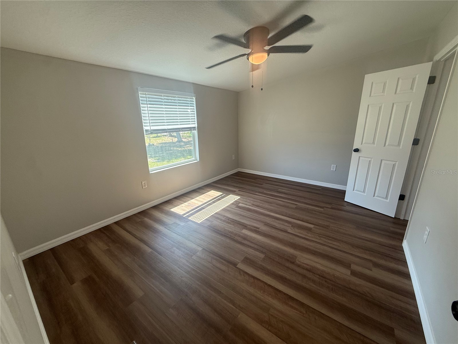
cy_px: 172
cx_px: 229
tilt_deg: -15.0
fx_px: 185
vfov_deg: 85.7
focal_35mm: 14
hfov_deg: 102.1
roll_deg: +0.9
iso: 100
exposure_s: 1/120
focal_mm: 2.22
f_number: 2.2
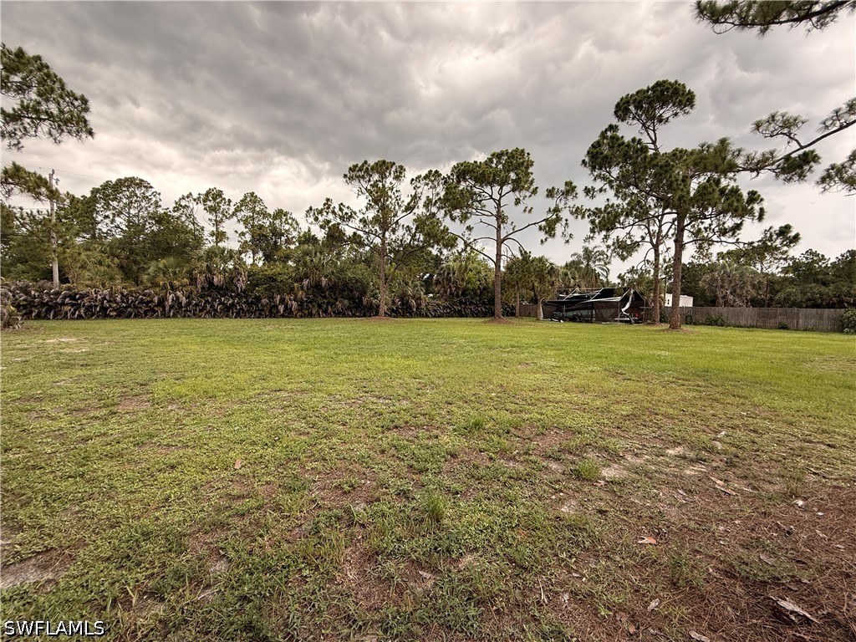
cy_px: 321
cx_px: 428
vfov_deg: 85.7
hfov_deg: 102.1
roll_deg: -0.2
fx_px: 346
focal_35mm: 14
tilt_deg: -2.9
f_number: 2.2
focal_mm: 2.22
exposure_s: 1/228
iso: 64
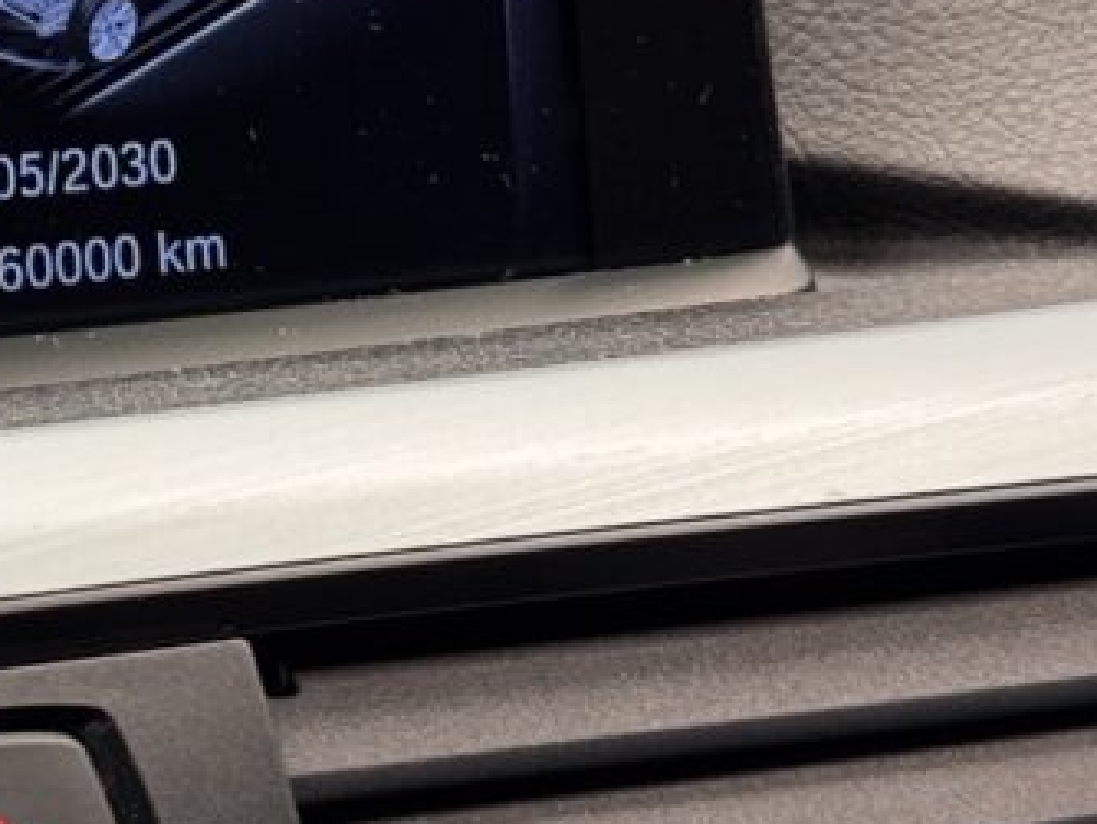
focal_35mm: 147
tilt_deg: -15.2
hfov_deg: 12.8
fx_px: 4662
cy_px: 3
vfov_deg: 10.0
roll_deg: +0.3
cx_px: -519
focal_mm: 6.76
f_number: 1.78
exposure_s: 1/48
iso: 160
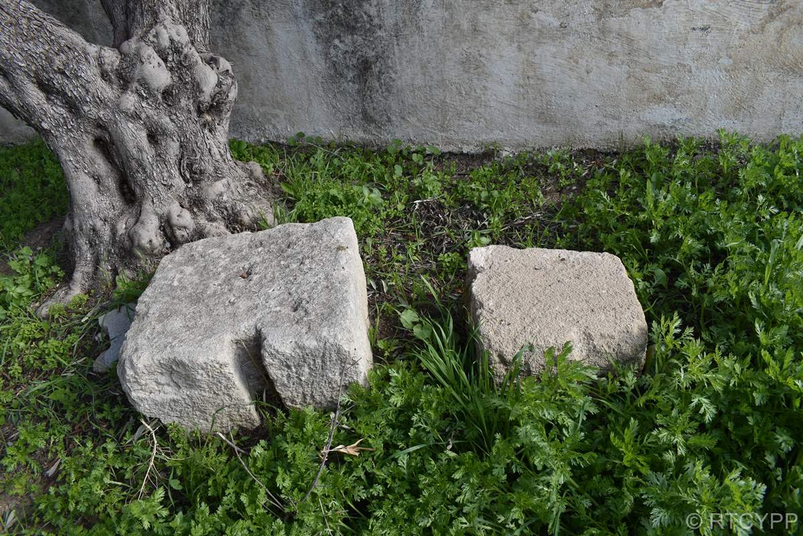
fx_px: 602
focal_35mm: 27
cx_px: 402
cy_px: 268
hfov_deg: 67.4
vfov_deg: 48.0
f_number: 7.1
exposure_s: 1/250
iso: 200
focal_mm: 18
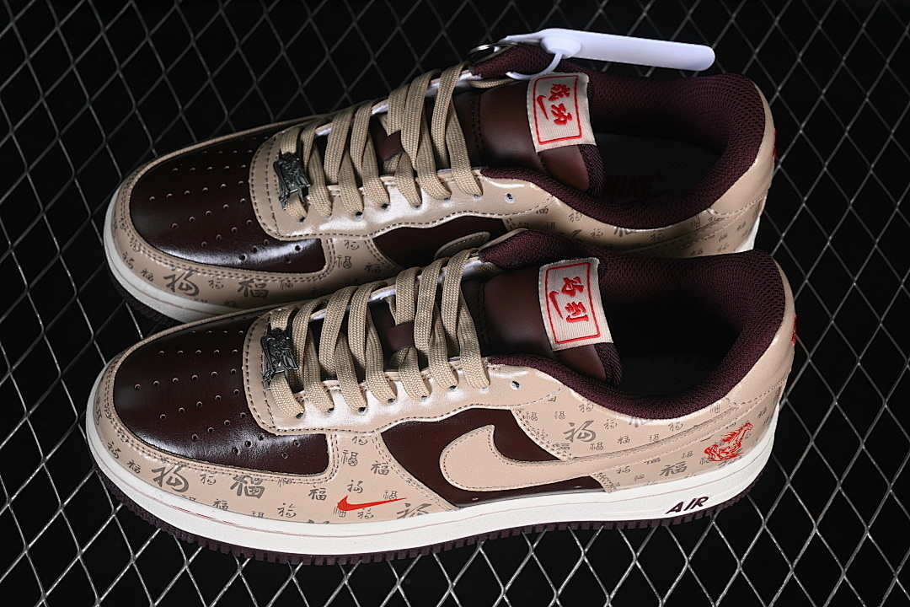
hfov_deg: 27.0
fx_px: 1896
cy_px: 304
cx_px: 455
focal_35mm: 75
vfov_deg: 18.2
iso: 160
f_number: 7.1
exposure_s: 1/60
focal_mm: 50
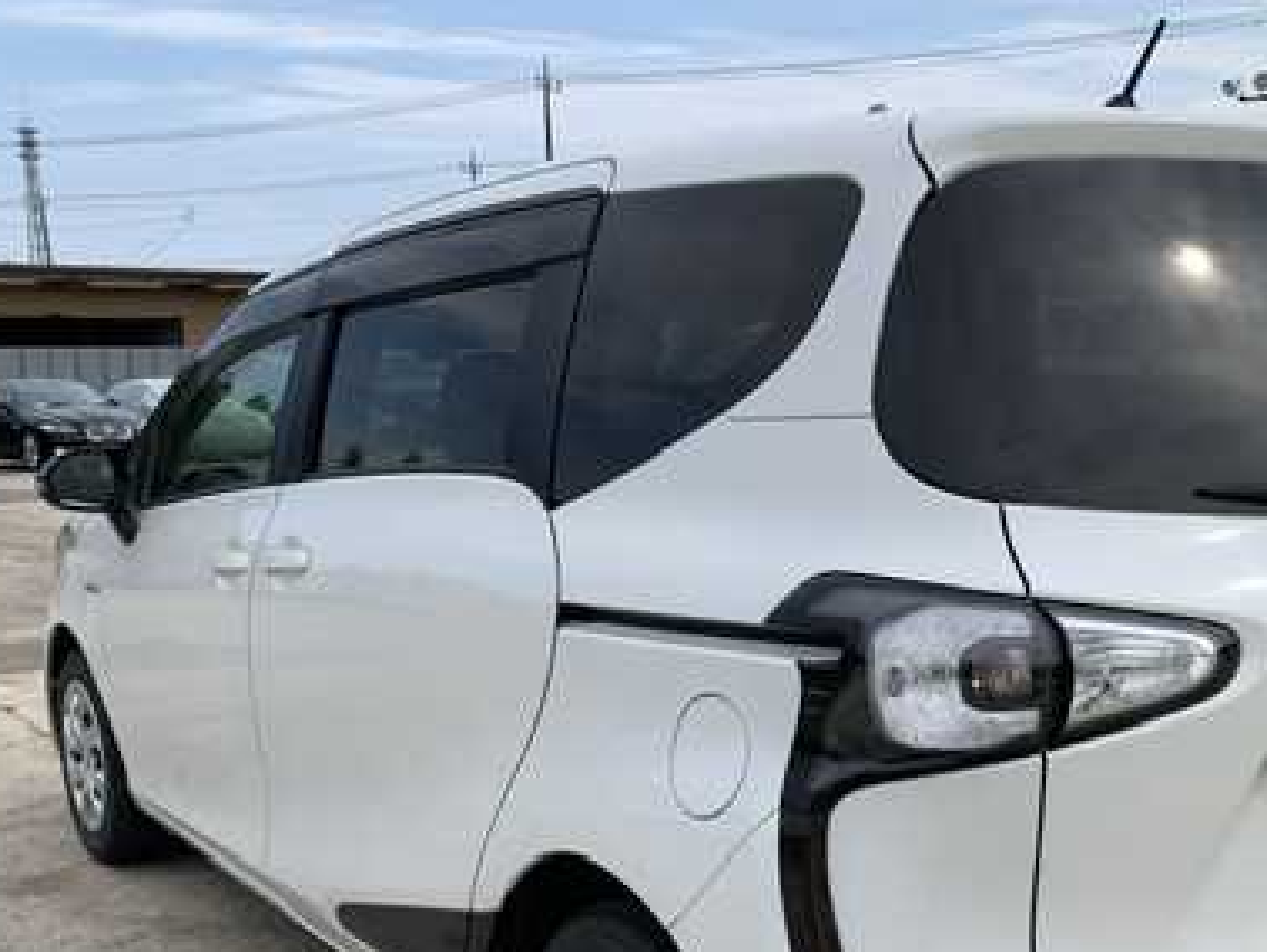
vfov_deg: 32.2
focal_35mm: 44
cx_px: 811
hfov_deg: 42.5
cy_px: 724
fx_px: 1611
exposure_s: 1/1880
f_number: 1.8
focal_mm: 4.25
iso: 25
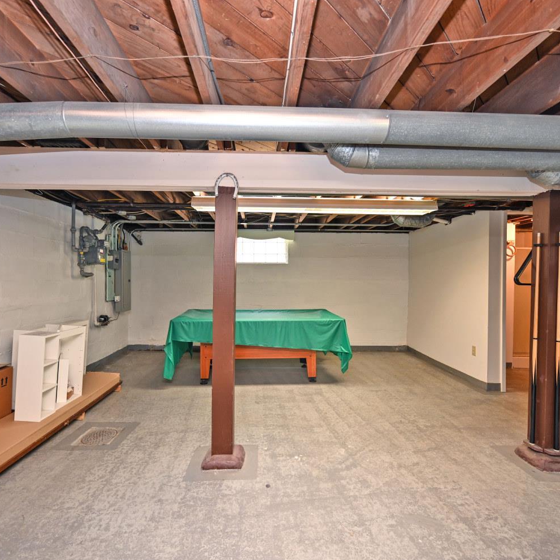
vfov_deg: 80.7
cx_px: 262
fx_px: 329
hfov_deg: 80.6
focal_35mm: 18
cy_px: 281
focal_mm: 14
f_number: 4
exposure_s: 1/60
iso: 720
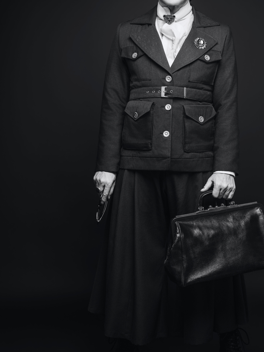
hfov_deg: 18.9
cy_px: 135
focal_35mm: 78
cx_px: 171
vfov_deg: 25.0
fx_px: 793
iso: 50
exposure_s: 1/125
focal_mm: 63
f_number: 8
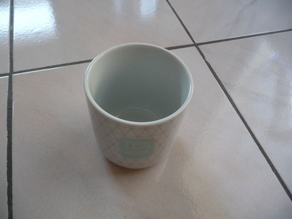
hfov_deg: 63.4
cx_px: 146
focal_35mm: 28
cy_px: 110
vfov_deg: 49.7
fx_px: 236
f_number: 3.3
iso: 100
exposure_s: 1/40
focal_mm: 4.7
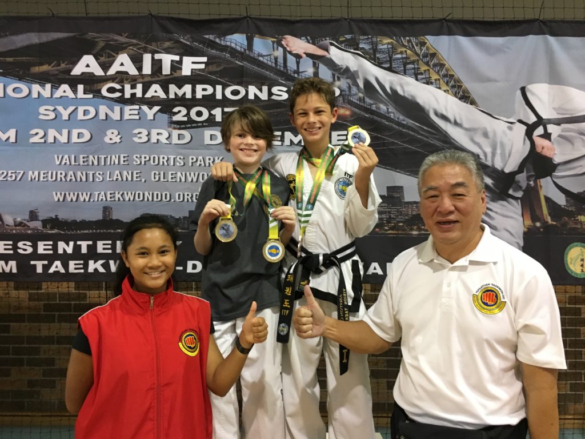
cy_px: 220
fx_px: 490
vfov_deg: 48.2
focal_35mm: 29
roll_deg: -0.4
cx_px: 292
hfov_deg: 61.7
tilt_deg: +4.0
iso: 200
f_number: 2.2
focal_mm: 4.15
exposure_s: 1/33
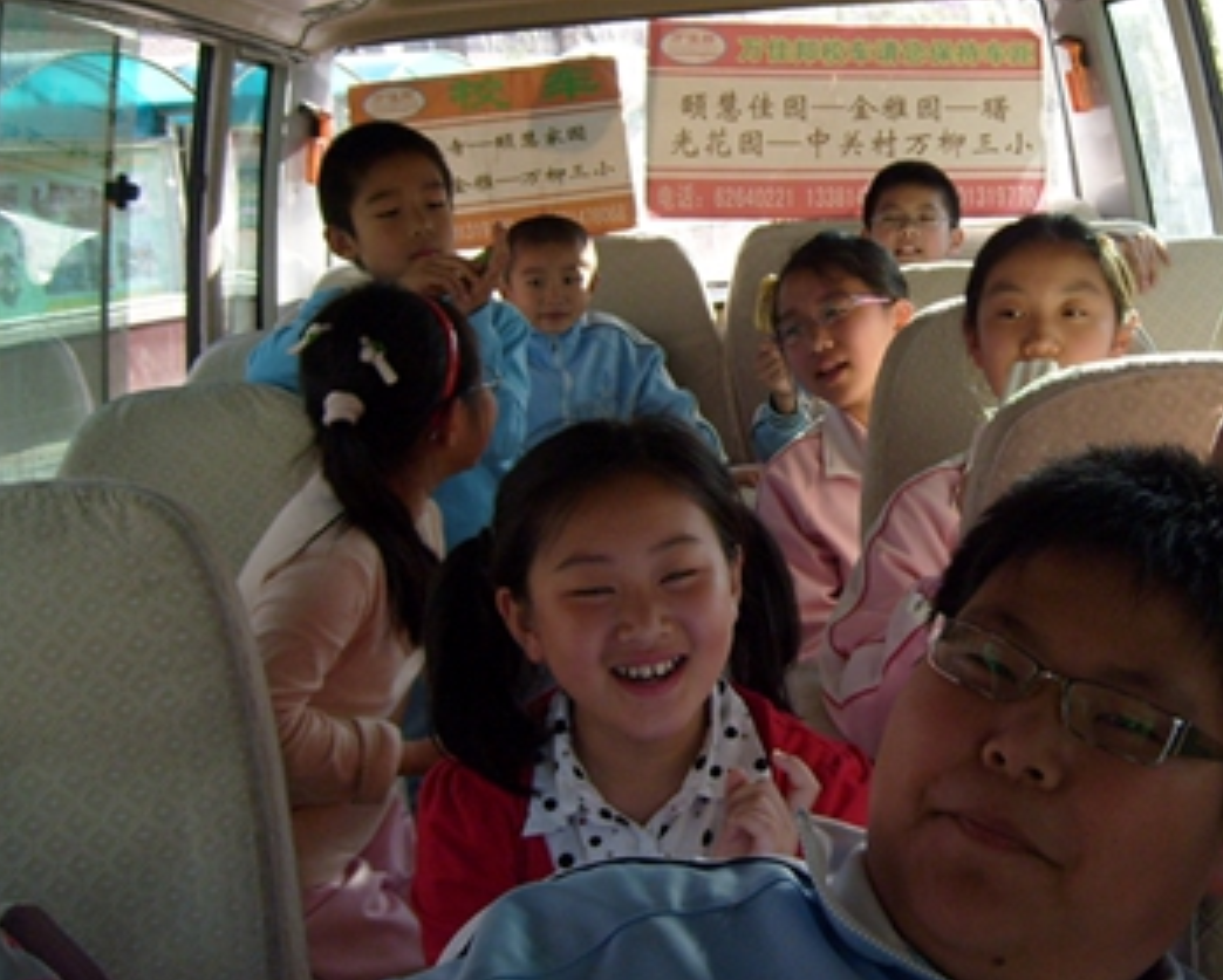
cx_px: 933
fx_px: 2065
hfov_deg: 32.3
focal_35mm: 57
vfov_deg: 26.6
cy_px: 348
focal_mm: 5.8
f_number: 2.8
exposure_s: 1/180
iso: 80
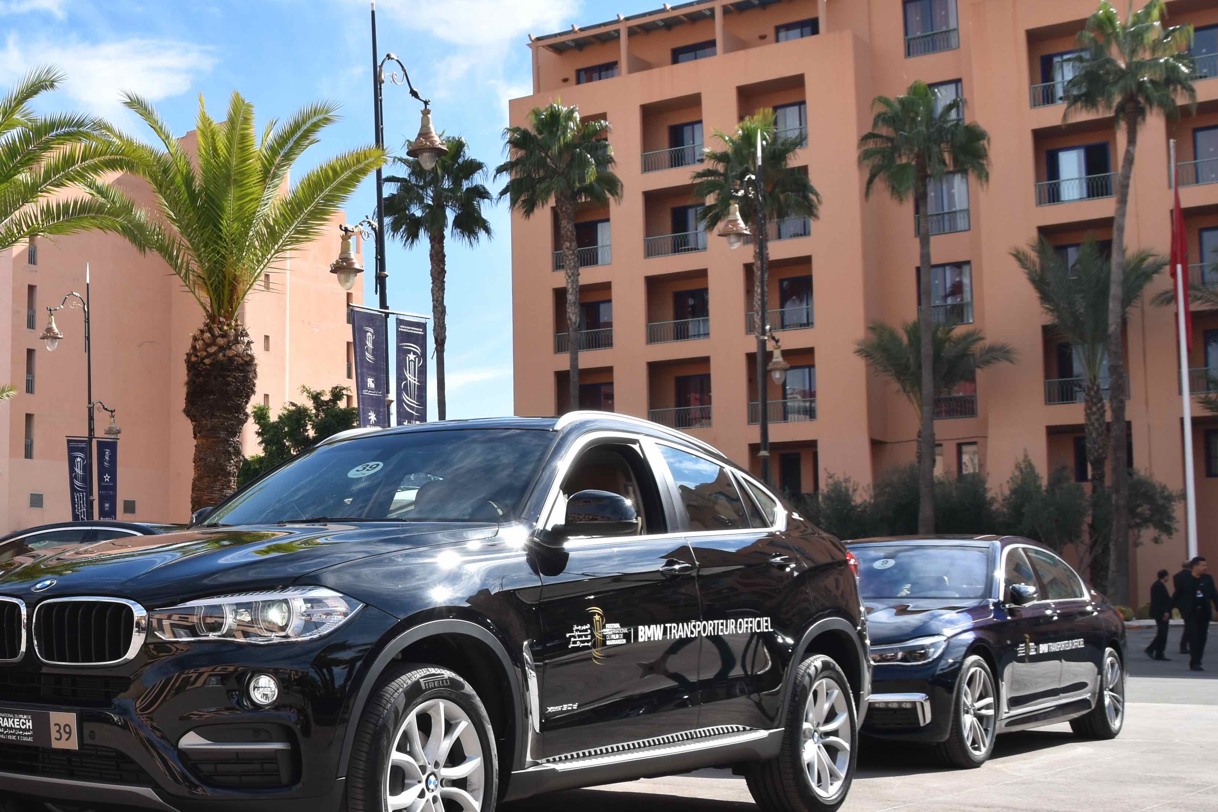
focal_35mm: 49
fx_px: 1658
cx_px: 149
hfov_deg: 38.0
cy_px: 430
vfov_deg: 27.5
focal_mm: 18
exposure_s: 1/400
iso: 200
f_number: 10
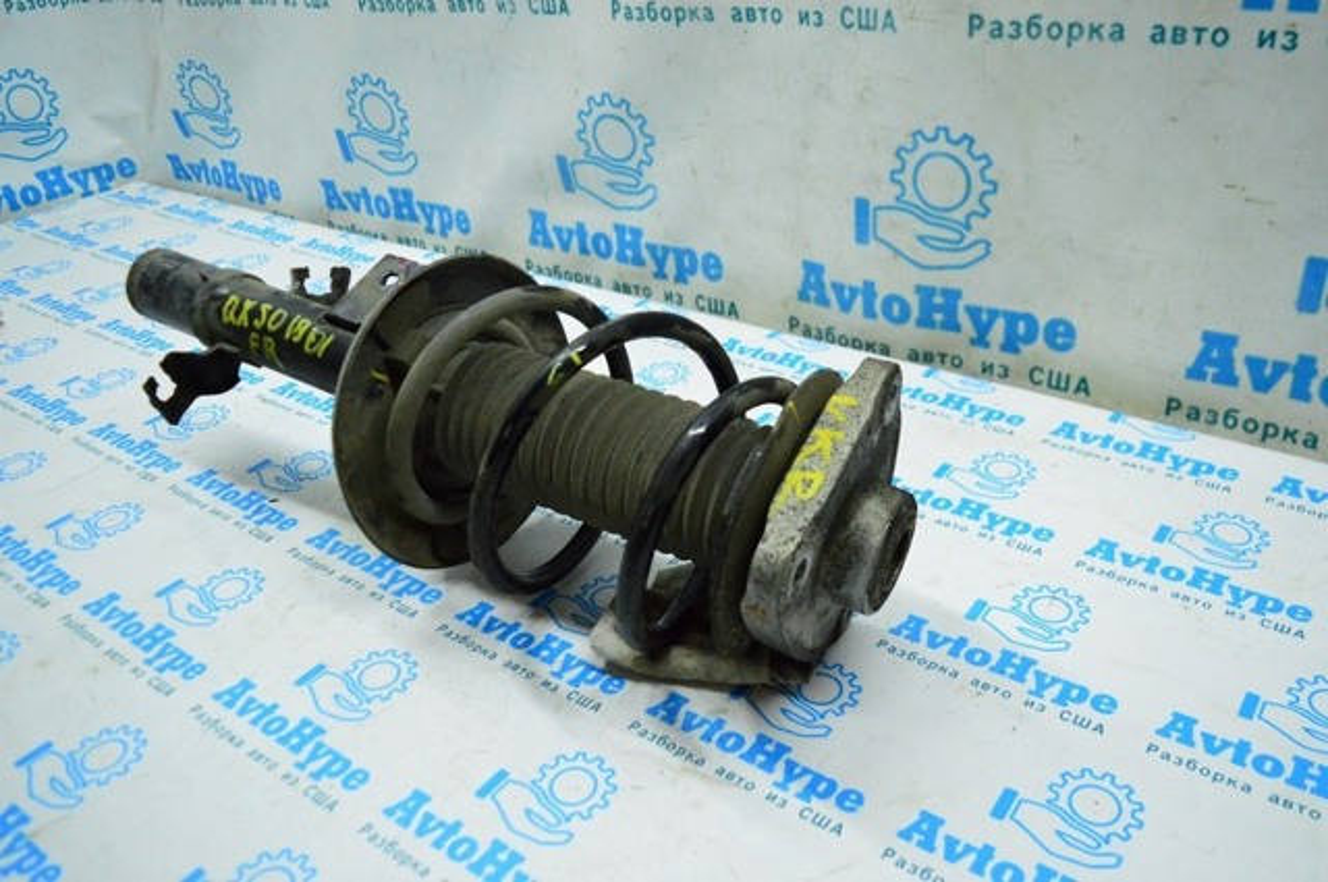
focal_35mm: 30
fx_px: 1105
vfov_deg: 43.5
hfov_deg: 62.0
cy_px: 441
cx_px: 664
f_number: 4
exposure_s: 1/800
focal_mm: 20
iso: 6400
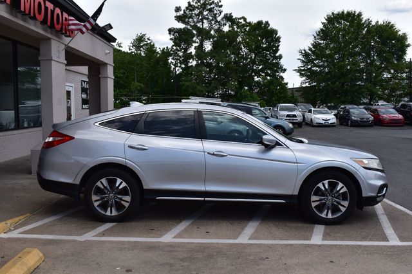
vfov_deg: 36.8
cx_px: 206
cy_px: 137
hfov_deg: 53.2
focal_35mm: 36
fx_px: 412
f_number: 11
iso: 320
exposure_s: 1/500
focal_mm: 24
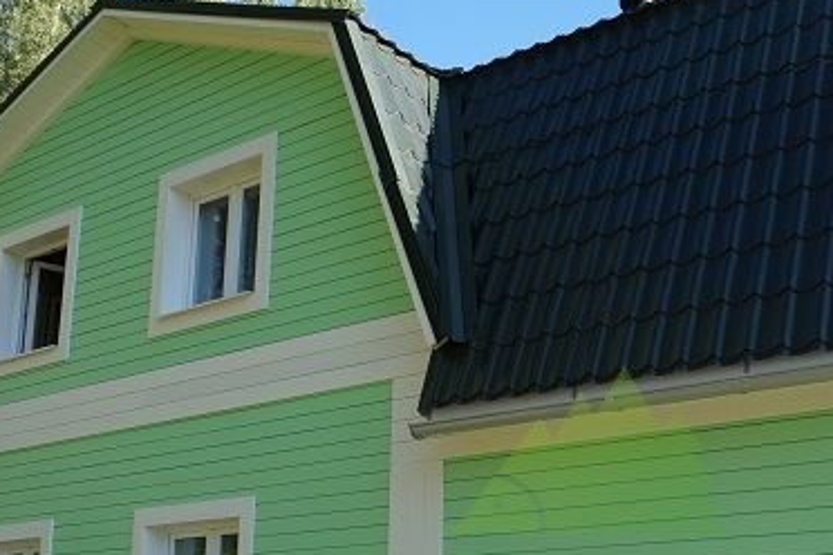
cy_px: 499
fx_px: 1342
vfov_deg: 22.8
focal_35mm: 58
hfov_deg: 34.0
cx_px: 587
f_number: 7.1
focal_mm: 16
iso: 100
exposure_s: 1/100
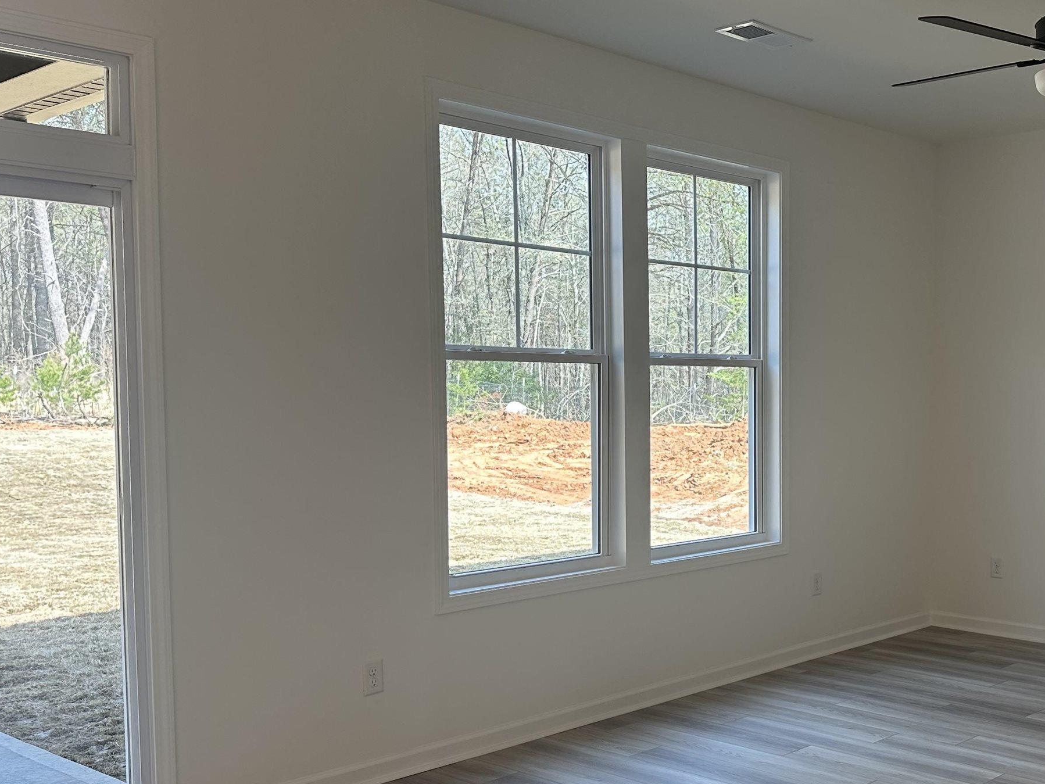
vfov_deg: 35.1
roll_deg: -0.6
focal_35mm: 41
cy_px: 456
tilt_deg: -2.4
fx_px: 1238
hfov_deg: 44.2
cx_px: 792
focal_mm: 6.86
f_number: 1.78
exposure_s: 1/229
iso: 80
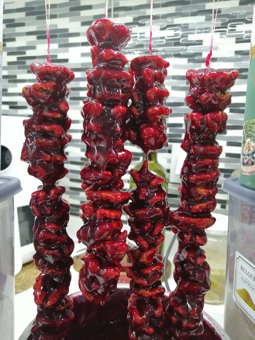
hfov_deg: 51.4
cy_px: 170
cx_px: 128
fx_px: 265
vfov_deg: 65.3
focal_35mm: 27
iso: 160
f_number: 1.8
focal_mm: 3.95
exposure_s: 1/33.3
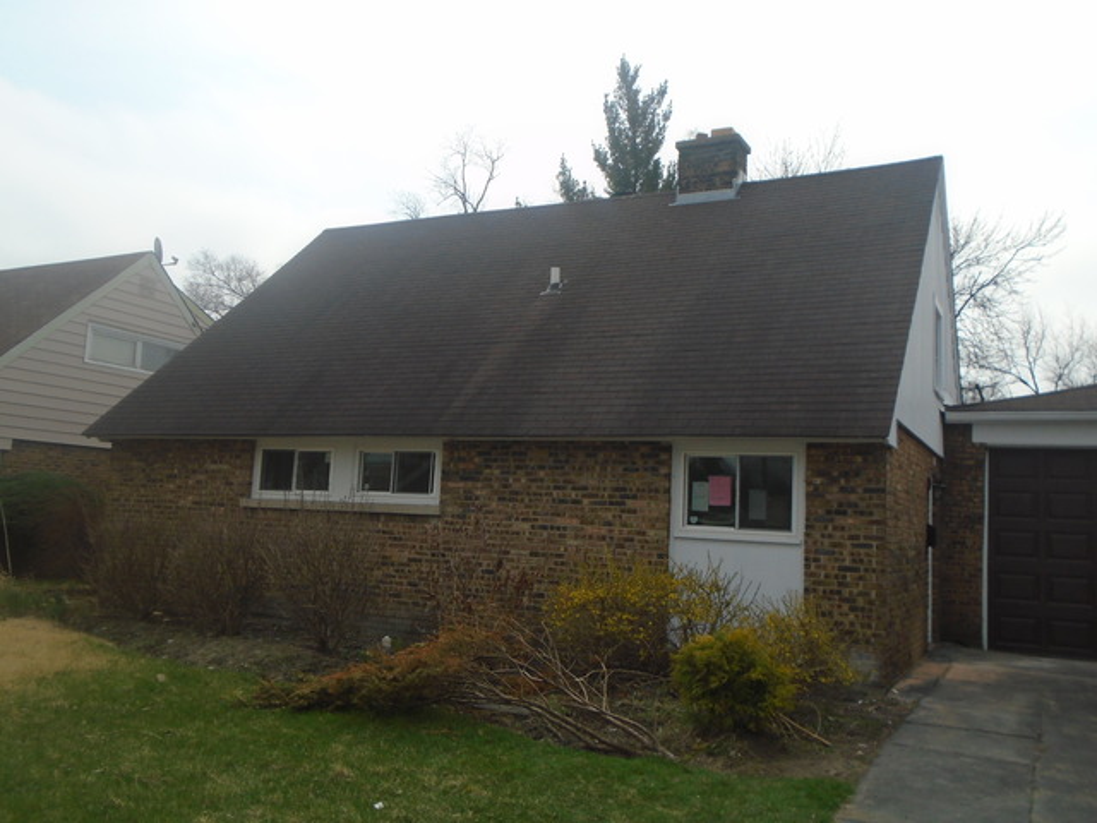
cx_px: 548
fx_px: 982
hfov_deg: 58.4
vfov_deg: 45.4
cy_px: 412
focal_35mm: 31
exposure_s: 1/1500
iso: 100
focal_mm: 5.5
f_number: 3.5
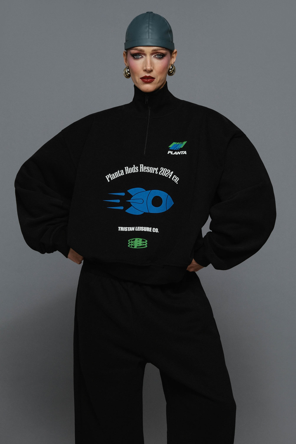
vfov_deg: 25.7
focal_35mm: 79
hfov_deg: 17.3
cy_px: 222
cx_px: 148
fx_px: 974
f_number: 5.6
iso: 400
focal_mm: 52.7
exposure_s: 1/125
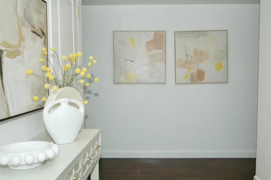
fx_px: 254
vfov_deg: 39.1
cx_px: 145
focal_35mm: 34
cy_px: 93
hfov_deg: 56.1
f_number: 6.3
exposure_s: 1/160
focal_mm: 15
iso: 200
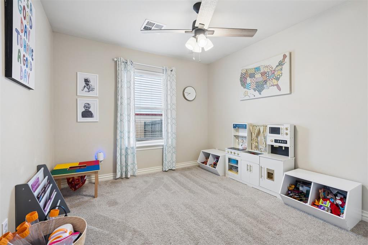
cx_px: 184
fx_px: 164
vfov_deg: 73.7
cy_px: 122
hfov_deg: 96.7
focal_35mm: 16
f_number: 8
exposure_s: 1/15
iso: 200
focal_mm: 16
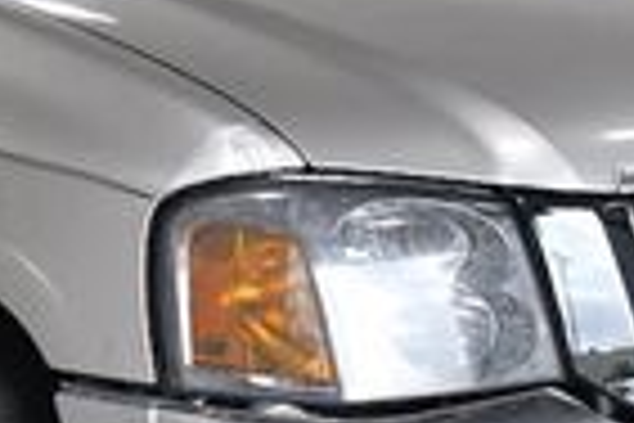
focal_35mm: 154
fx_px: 2712
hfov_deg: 13.0
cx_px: -94
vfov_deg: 8.9
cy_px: 101
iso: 1250
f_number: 4
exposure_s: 1/1000
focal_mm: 23
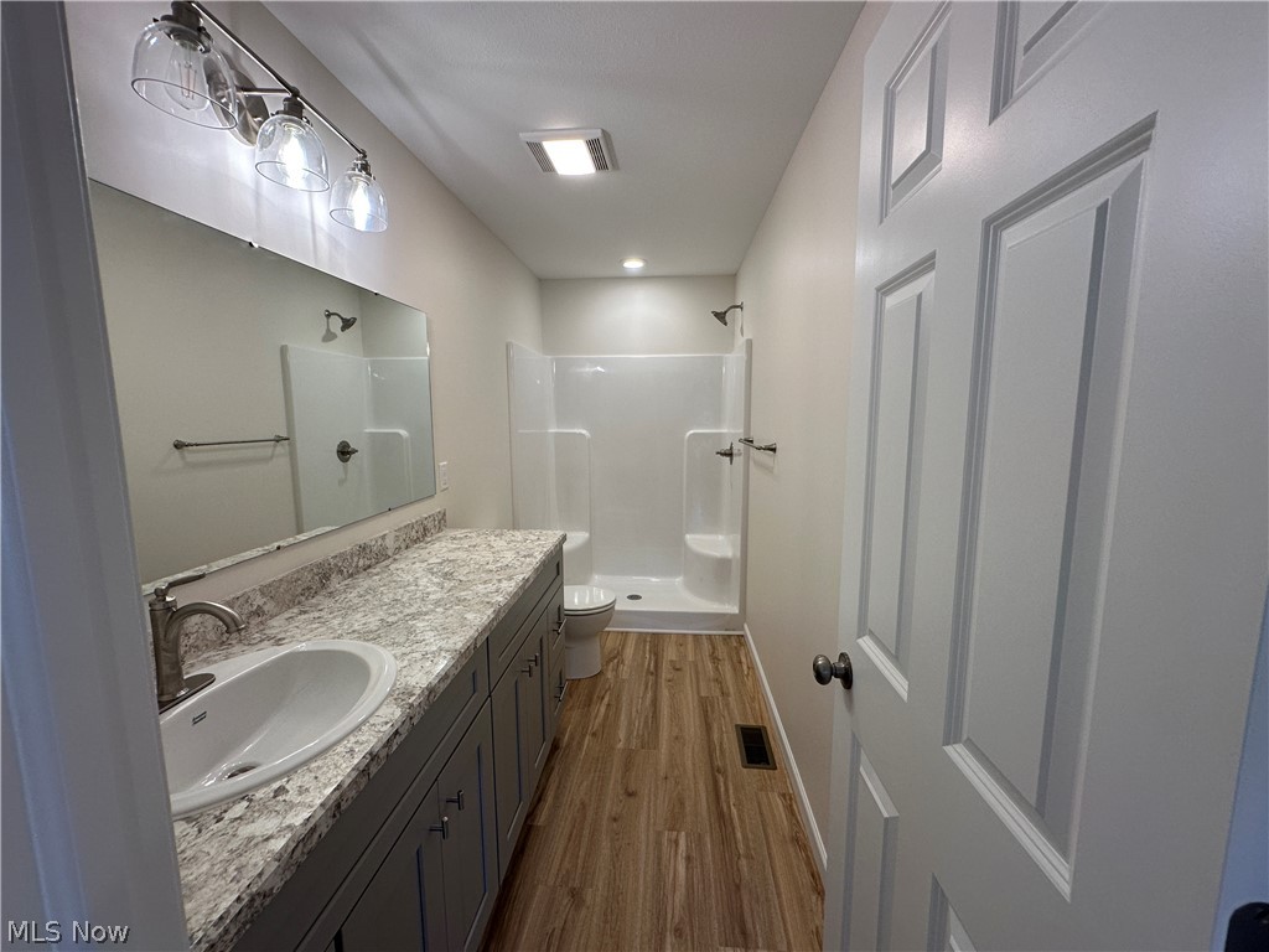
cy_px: 476
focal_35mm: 14
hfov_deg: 102.1
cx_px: 634
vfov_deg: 85.7
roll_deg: +0.0
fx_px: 513
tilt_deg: -6.2
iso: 100
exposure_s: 1/120
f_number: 2.2
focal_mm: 2.22
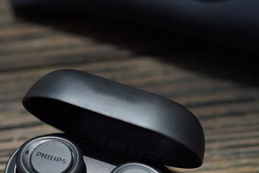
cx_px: 53
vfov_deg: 7.5
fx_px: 1317
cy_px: 142
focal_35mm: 183
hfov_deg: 11.2
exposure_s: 1/200
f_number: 2.8
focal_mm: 90
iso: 100
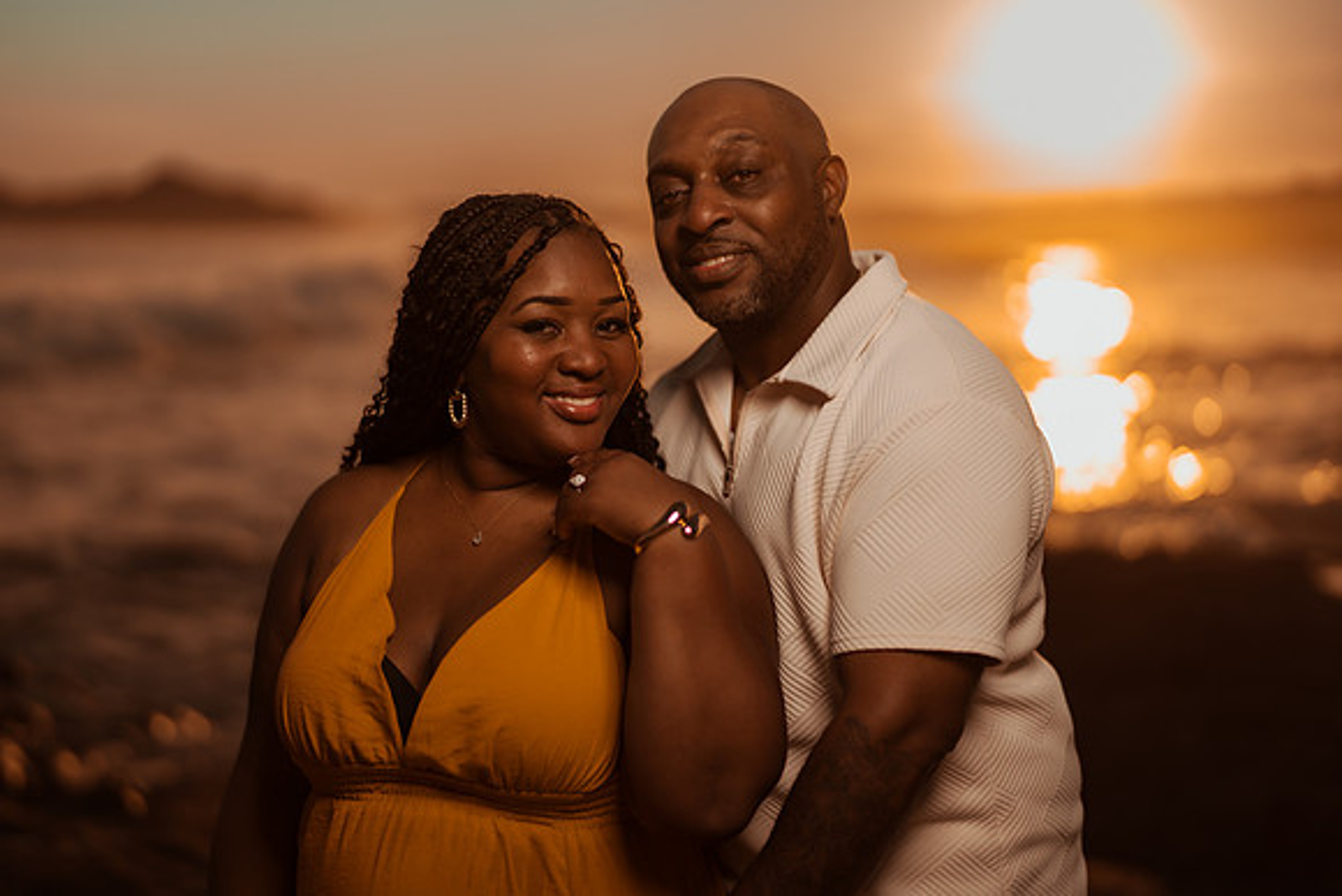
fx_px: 2163
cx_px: 671
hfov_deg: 34.5
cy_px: 448
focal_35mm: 58
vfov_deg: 23.4
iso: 100
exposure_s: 1/8000
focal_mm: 58
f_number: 1.4
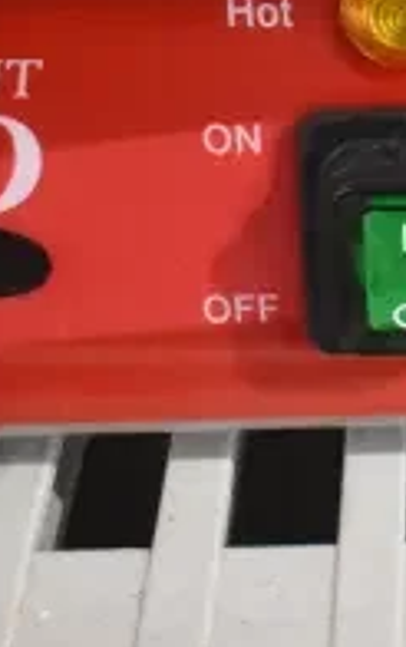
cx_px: 931
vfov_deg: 18.2
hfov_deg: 10.2
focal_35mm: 114
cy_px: 190
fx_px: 2012
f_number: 5
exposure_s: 1/100
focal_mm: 24
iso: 6400
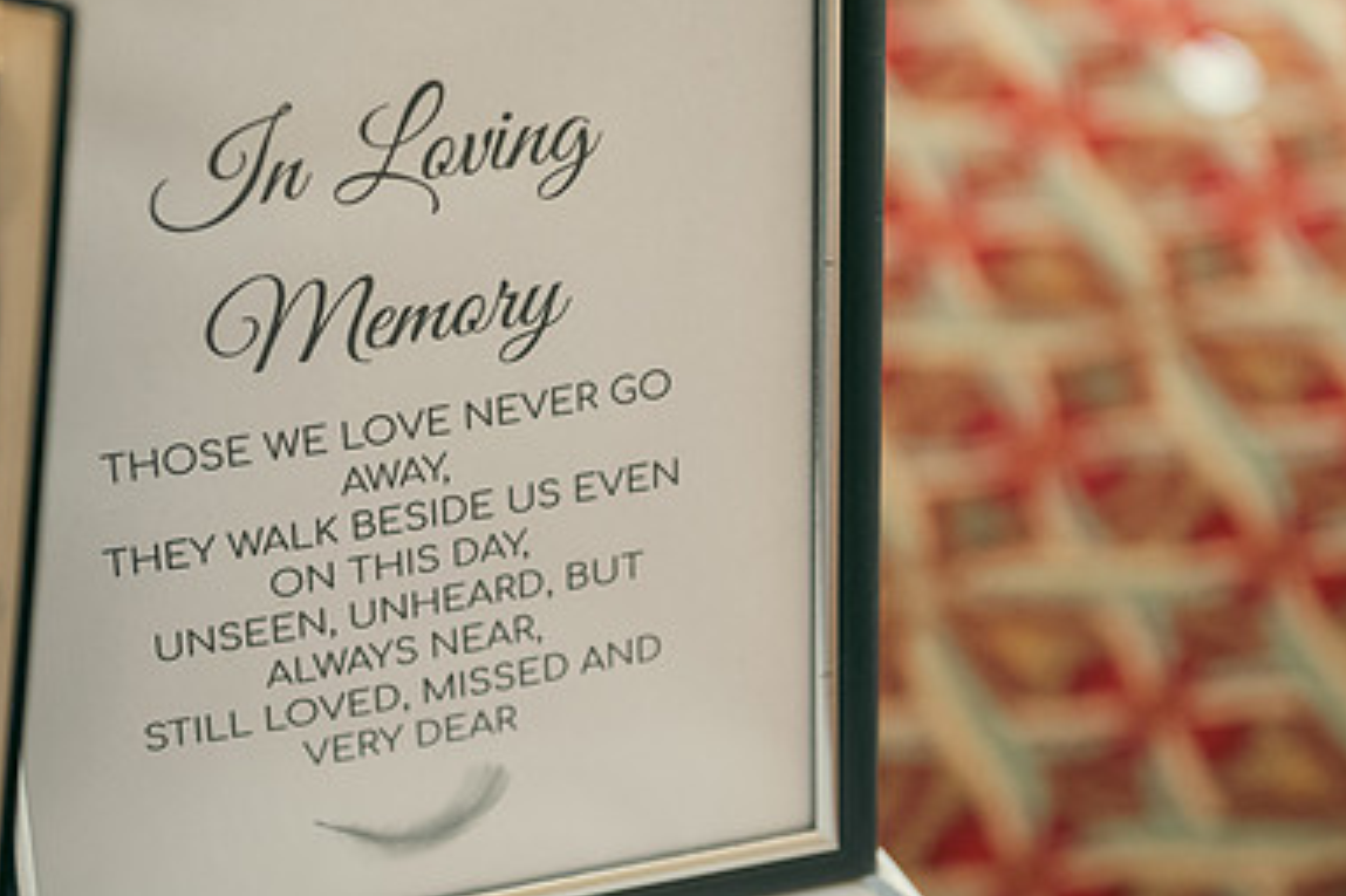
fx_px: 3513
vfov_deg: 14.5
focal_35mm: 94
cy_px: 511
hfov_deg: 21.6
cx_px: 432
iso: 800
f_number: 3.5
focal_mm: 62
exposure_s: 1/160
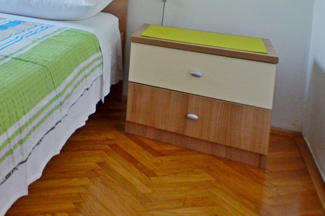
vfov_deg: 20.9
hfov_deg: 27.5
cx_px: -98
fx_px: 550
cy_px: -31
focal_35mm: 61
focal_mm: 14
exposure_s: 1/60
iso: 450
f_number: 4
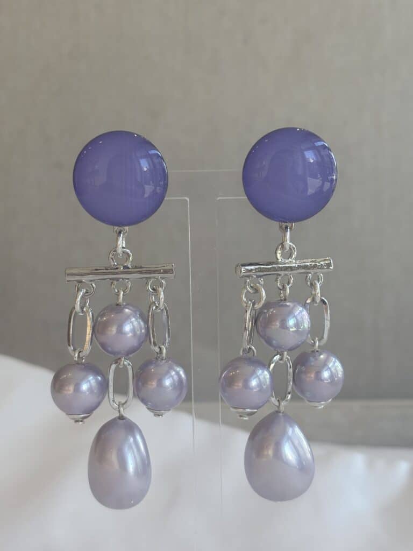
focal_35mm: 52
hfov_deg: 28.0
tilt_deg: -7.3
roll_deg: -1.3
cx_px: 206
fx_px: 827
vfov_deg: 36.8
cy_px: 276
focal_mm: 5.96
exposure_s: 1/190
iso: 32
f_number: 1.6
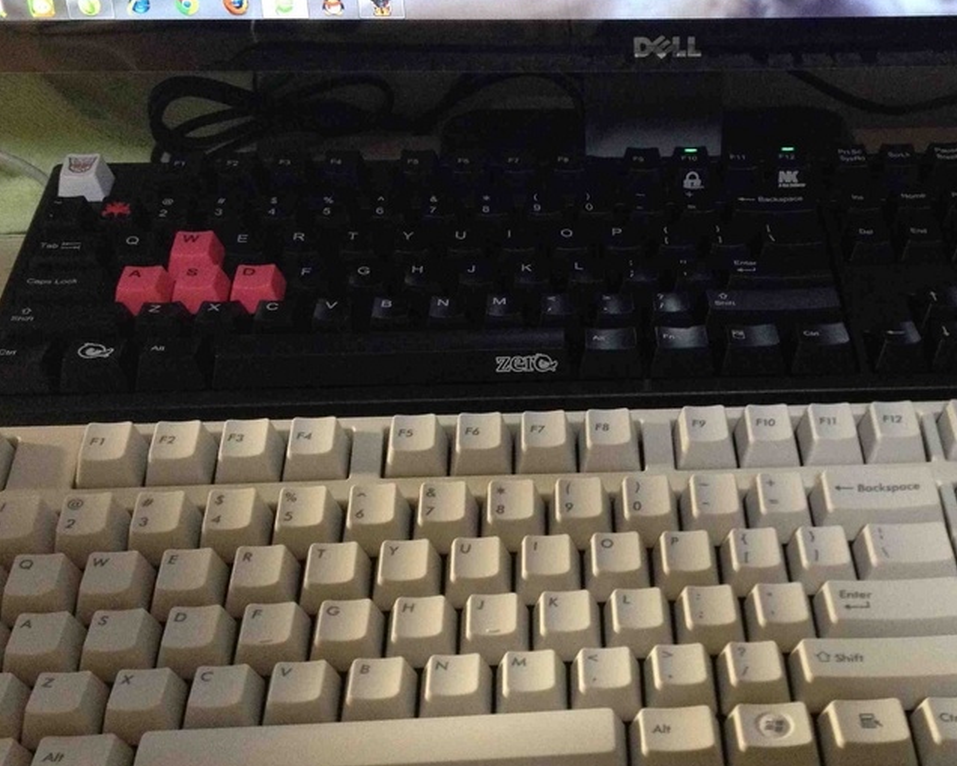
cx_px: 671
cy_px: 402
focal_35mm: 55
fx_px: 1558
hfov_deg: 33.7
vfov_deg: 27.6
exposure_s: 1/20
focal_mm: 4.28
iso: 400
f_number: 2.4
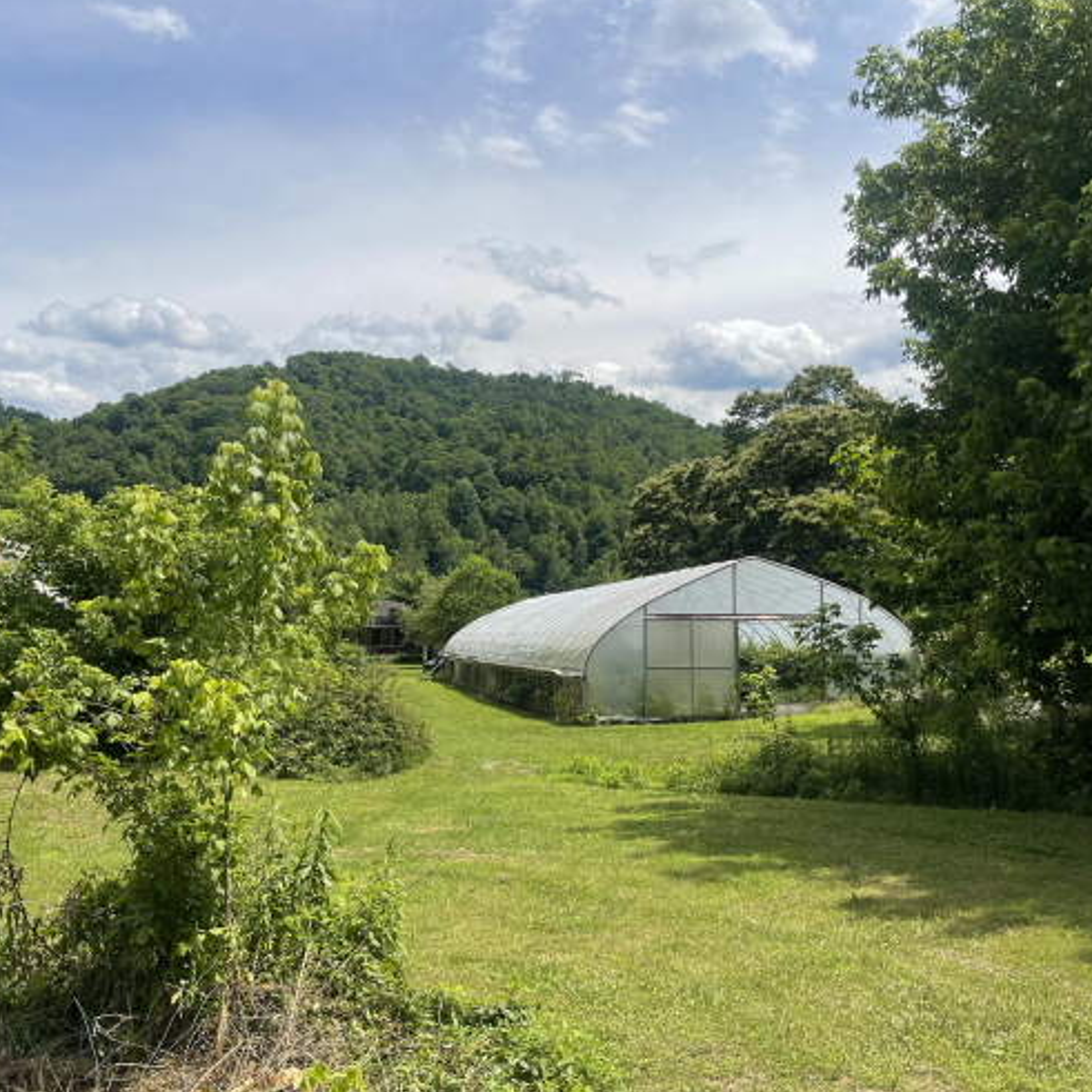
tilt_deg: +2.3
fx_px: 1071
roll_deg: -0.5
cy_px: 547
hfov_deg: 54.0
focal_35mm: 30
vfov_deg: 54.0
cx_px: 539
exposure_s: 1/4902
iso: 32
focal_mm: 5.1
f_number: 1.6
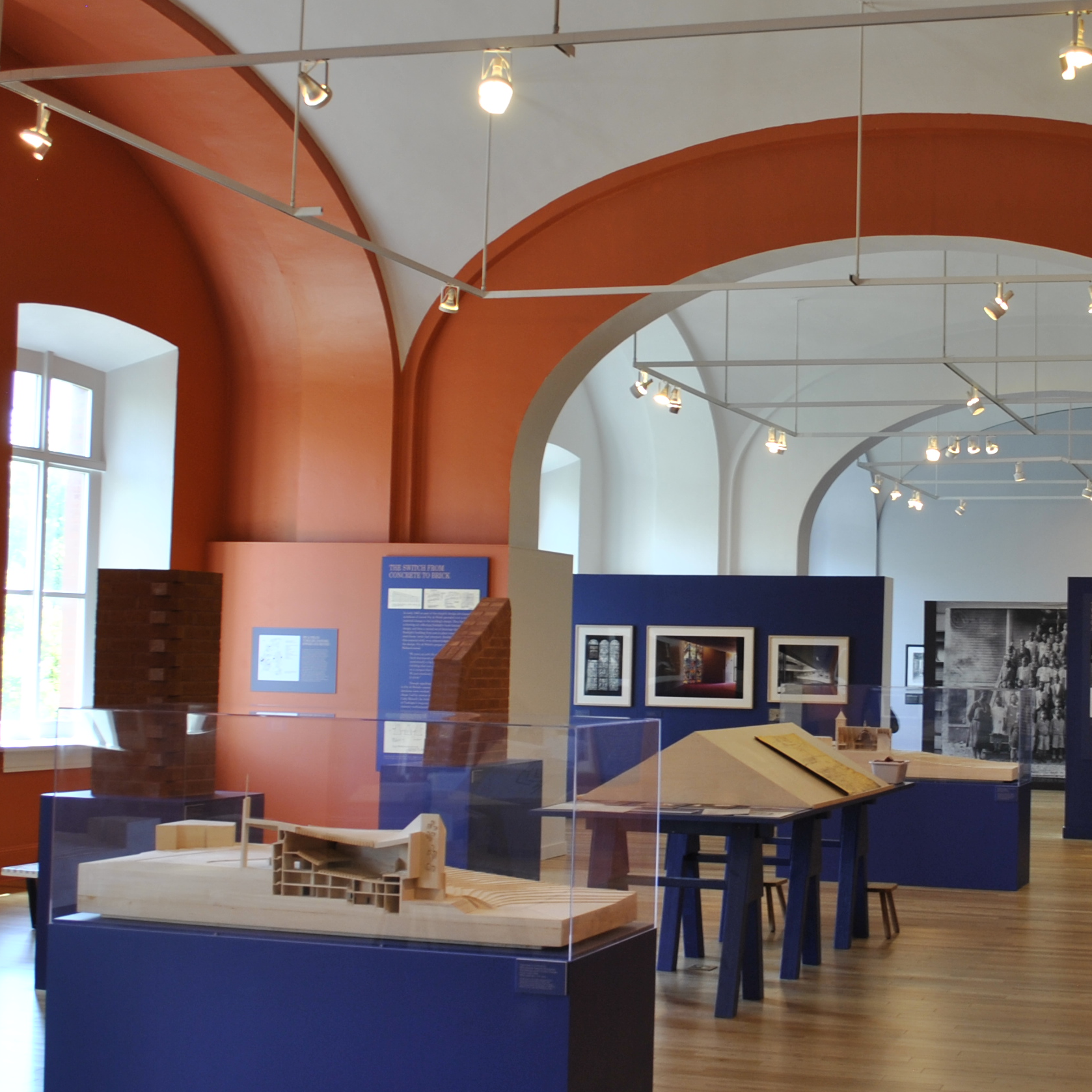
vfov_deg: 32.2
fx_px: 1892
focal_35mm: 53
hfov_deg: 31.7
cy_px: 531
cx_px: 795
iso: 100
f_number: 4.5
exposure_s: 1/10
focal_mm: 18
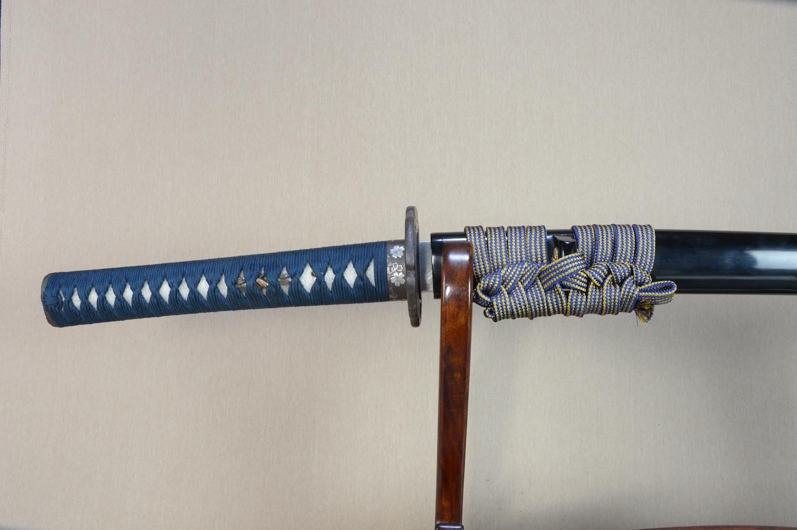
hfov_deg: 67.4
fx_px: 597
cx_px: 398
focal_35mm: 27
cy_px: 265
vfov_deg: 47.9
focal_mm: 18
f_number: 11
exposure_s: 1/2
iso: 400
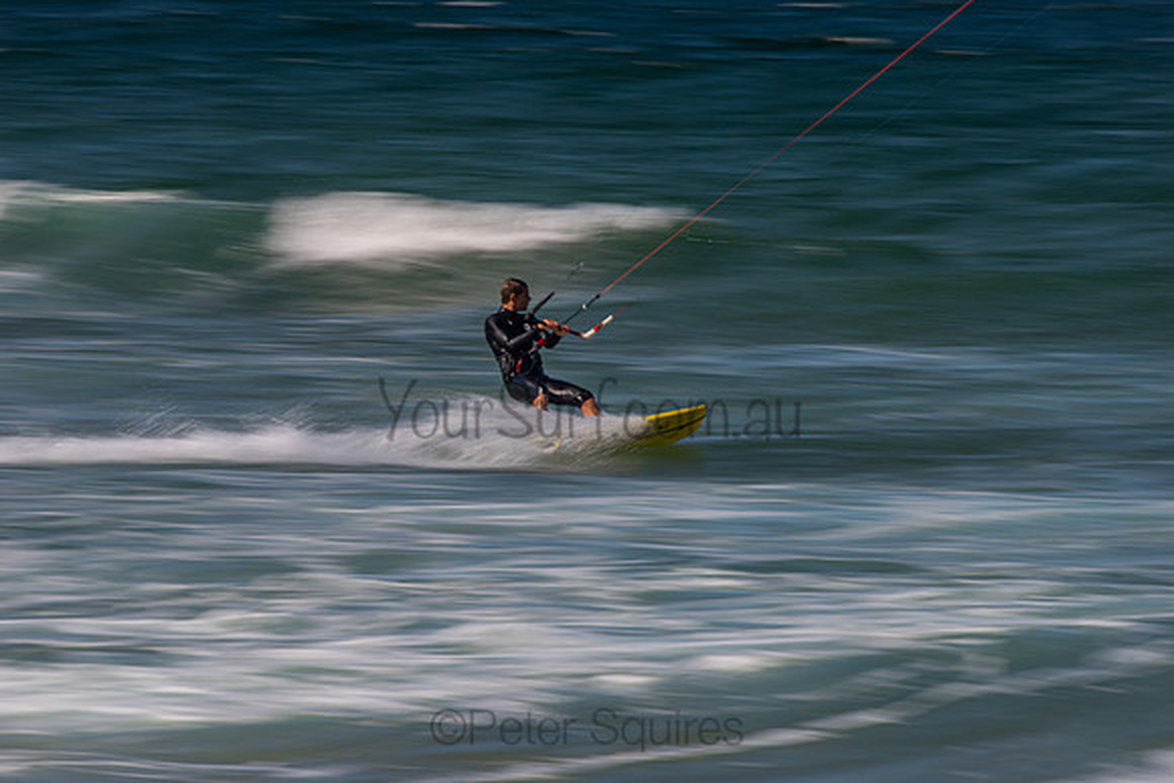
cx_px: 587
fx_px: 16309
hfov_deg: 4.1
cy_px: 392
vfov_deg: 2.8
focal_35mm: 500
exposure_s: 1/25
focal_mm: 500
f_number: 18
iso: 64
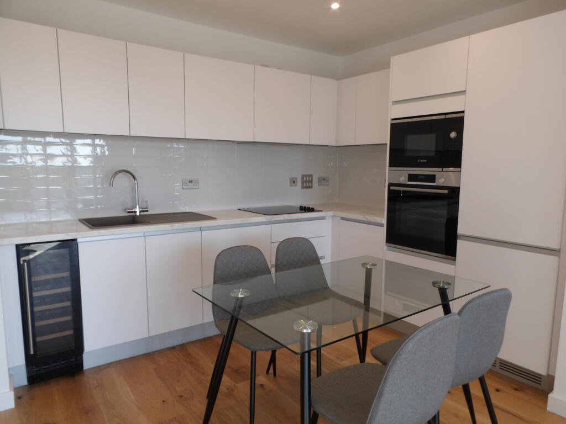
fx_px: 392
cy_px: 212
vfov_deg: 56.8
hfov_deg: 71.6
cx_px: 283
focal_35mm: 24
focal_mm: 4.3
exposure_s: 1/34
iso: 100
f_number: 4.1
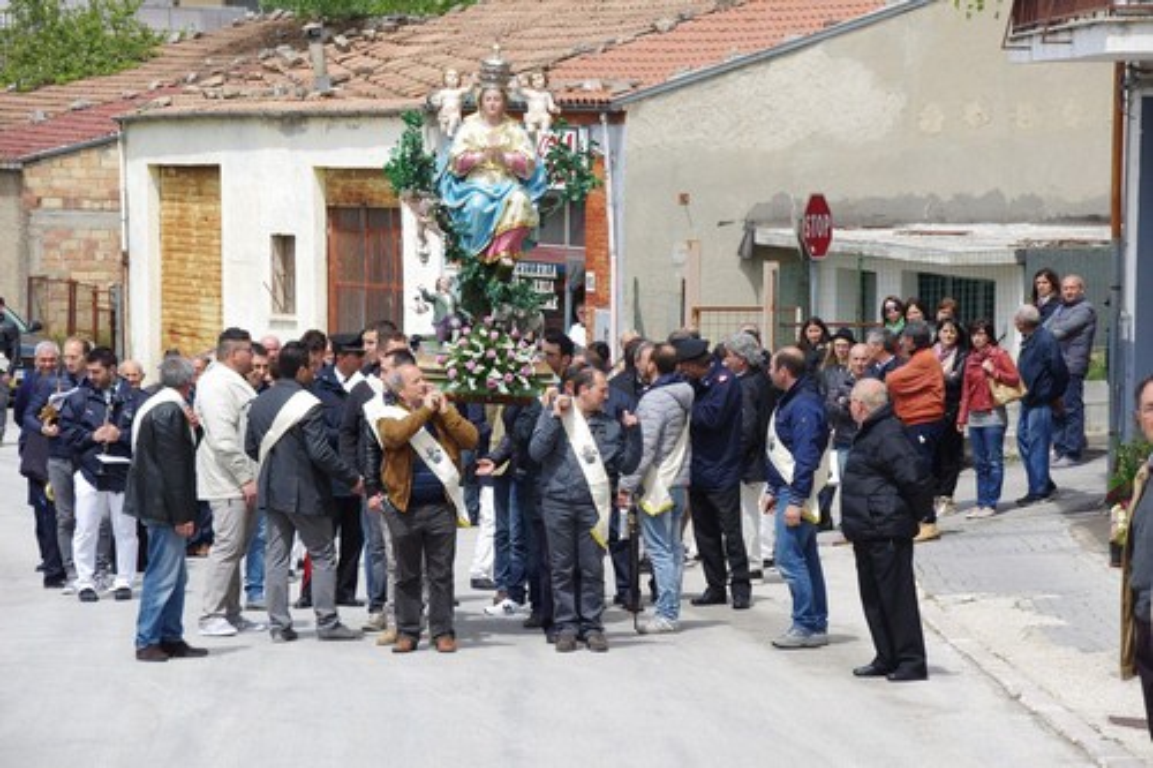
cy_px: 384
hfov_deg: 13.1
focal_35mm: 157
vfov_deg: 8.7
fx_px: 5026
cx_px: 576
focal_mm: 105
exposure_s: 1/250
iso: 160
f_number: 8
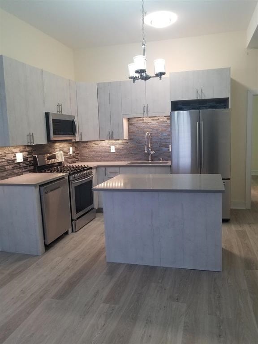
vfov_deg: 67.3
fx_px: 258
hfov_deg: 53.1
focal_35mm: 26
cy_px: 172
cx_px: 129
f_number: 1.7
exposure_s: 1/40
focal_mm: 4.25
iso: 160
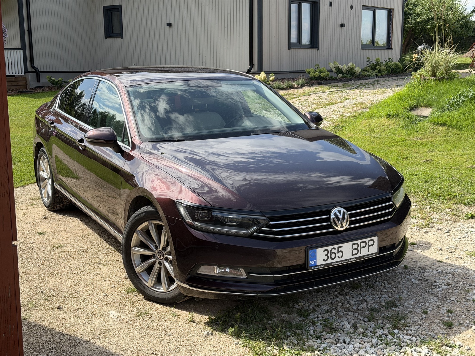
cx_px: 238
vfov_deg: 30.3
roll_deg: +1.0
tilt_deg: -8.8
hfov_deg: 39.7
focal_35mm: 48
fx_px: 659
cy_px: 178
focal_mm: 6.76
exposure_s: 1/2033
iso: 64
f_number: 1.78
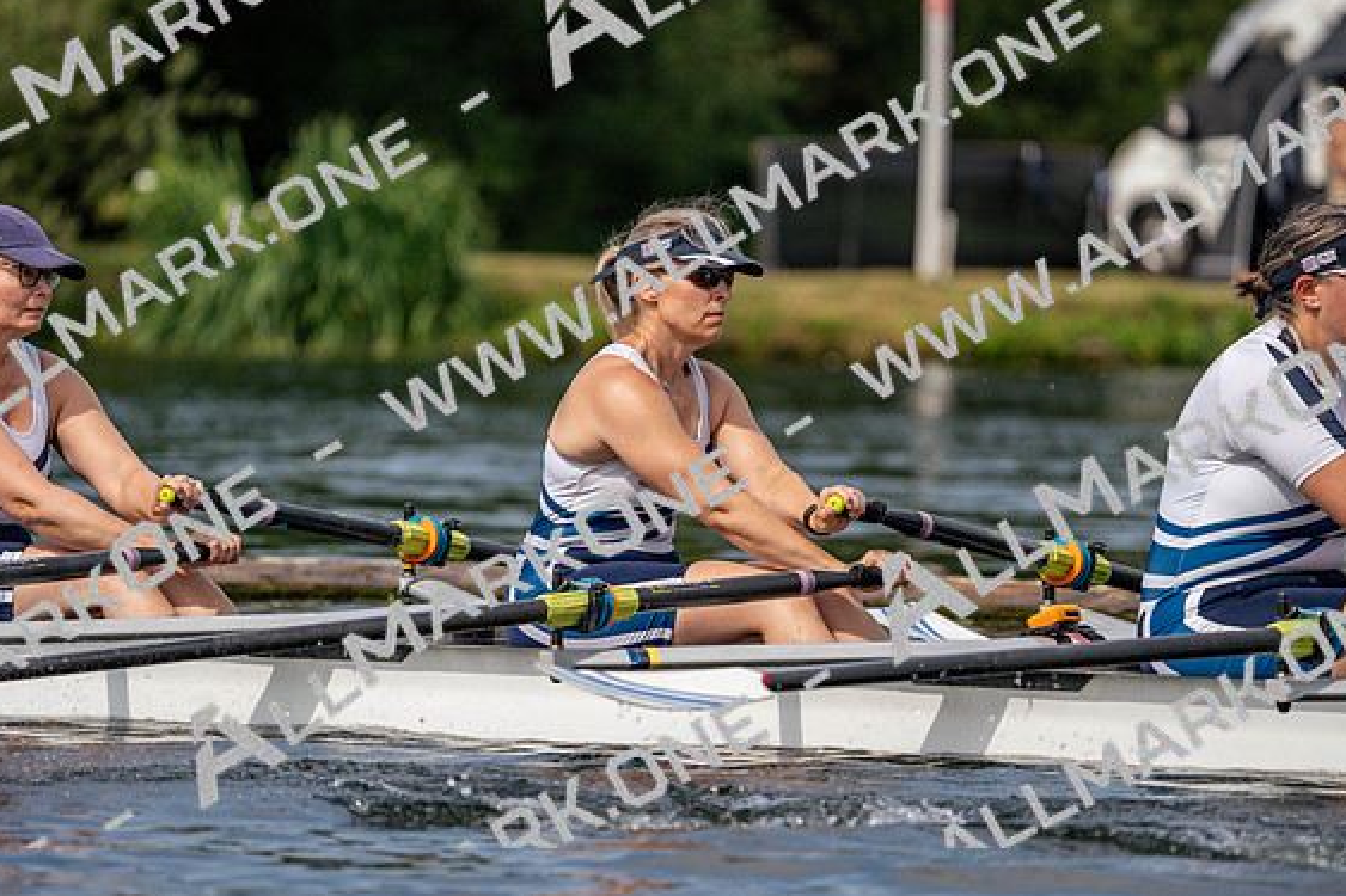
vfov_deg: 4.0
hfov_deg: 6.0
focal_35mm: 342
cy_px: 438
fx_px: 12783
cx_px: 677
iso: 250
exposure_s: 1/1600
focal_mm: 332
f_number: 6.3
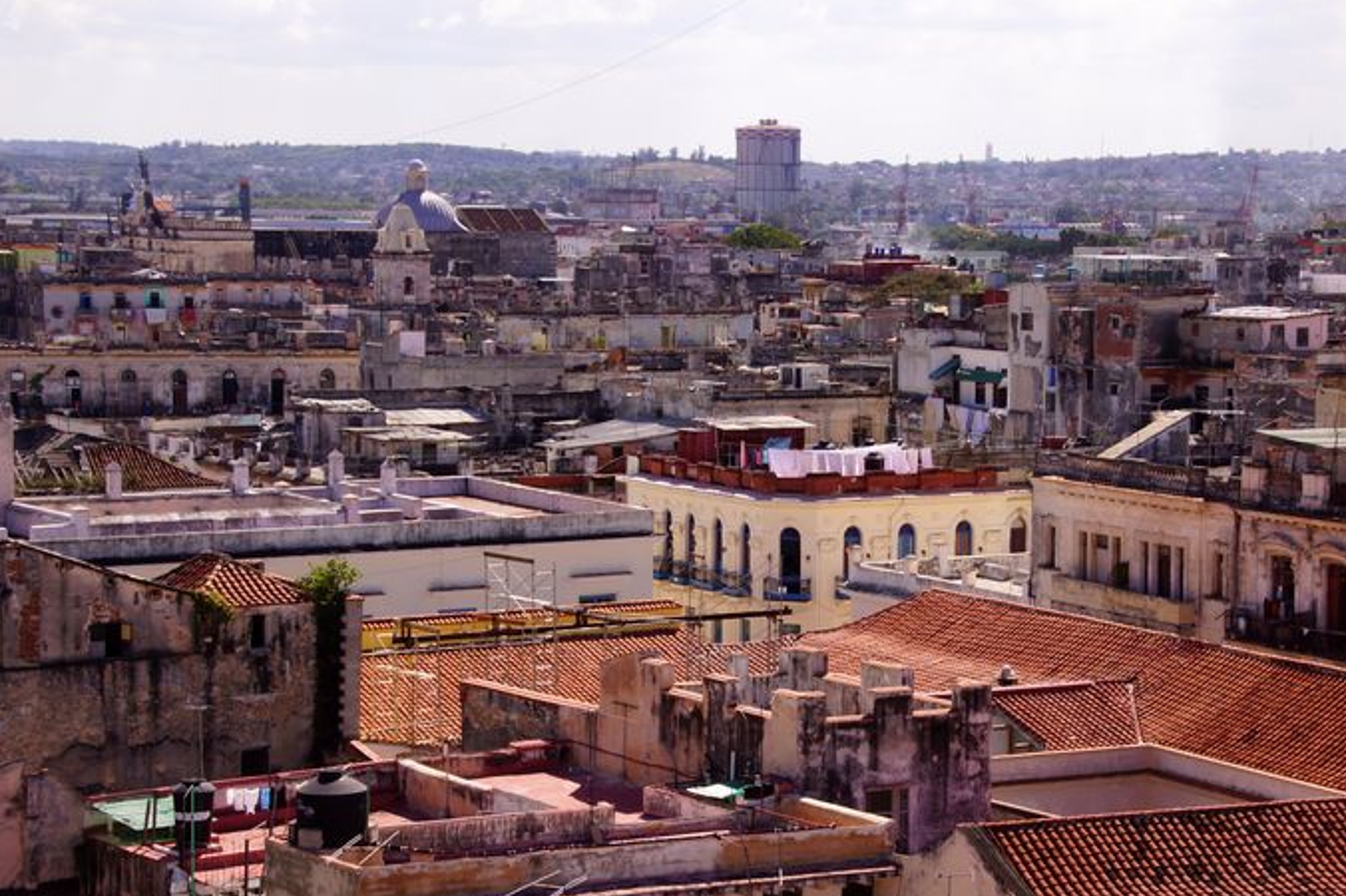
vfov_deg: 14.5
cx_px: 827
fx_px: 3513
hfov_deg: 21.7
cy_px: 484
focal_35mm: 94
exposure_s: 1/125
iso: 100
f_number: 13
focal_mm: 50
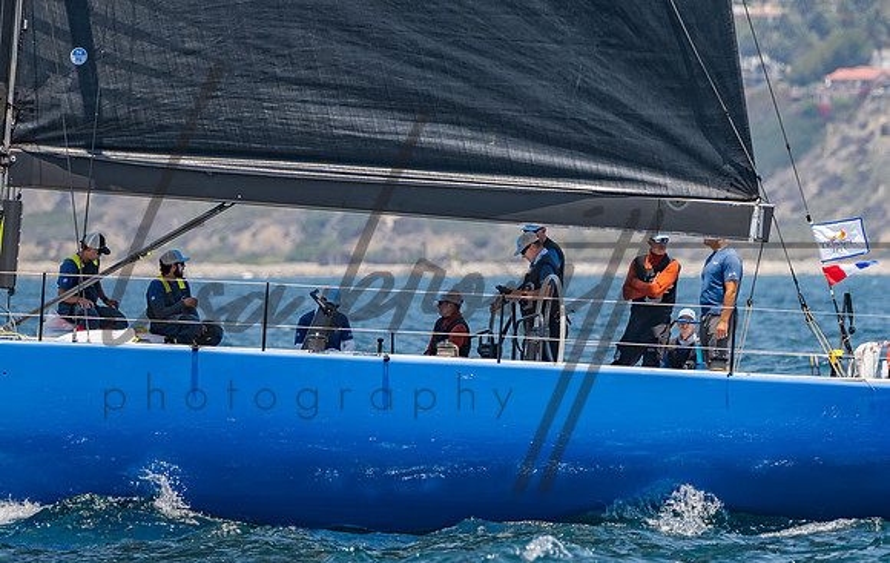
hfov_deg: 3.2
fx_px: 15737
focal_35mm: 647
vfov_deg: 2.1
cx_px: 582
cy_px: 198
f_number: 5.6
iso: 320
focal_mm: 380
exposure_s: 1/1000
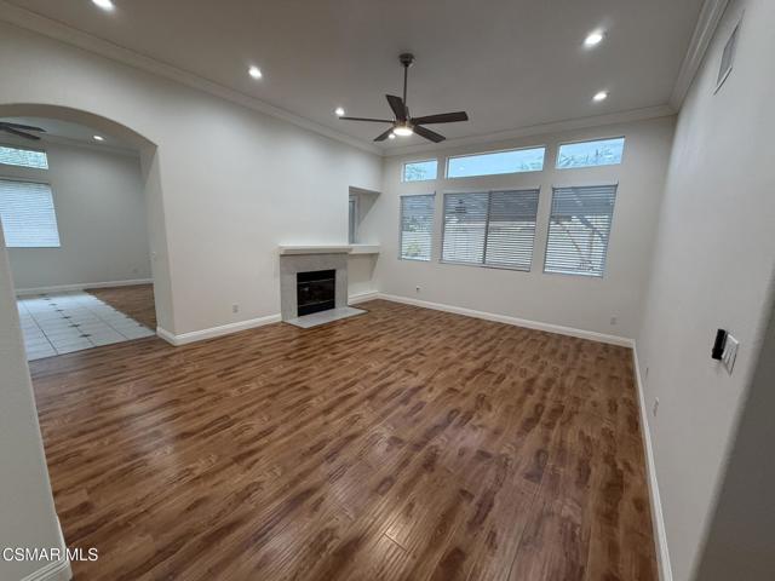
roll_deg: -1.9
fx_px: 313
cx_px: 388
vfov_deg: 85.7
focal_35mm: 14
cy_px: 290
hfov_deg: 102.1
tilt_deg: -11.4
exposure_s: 1/120
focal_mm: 2.22
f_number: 2.2
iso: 200
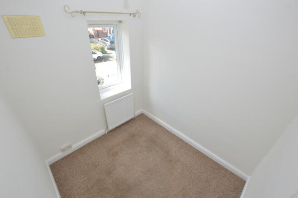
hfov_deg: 100.4
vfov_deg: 77.2
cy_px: 99
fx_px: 124
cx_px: 149
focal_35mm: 15
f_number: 6.3
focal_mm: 10
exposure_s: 1/160
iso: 400
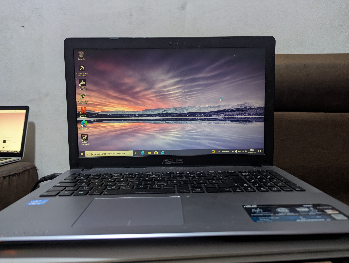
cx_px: 174
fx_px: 242
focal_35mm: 24
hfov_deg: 71.5
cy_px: 132
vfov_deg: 56.9
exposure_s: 1/33.3
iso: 362
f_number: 1.85
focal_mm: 6.81
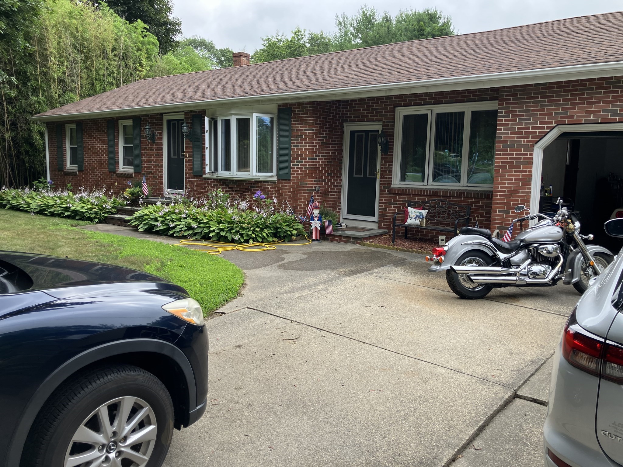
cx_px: 312
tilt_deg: -5.3
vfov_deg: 49.7
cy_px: 234
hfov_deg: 63.4
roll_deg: -1.0
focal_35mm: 28
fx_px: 504
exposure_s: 1/442
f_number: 1.8
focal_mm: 3.99
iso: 32
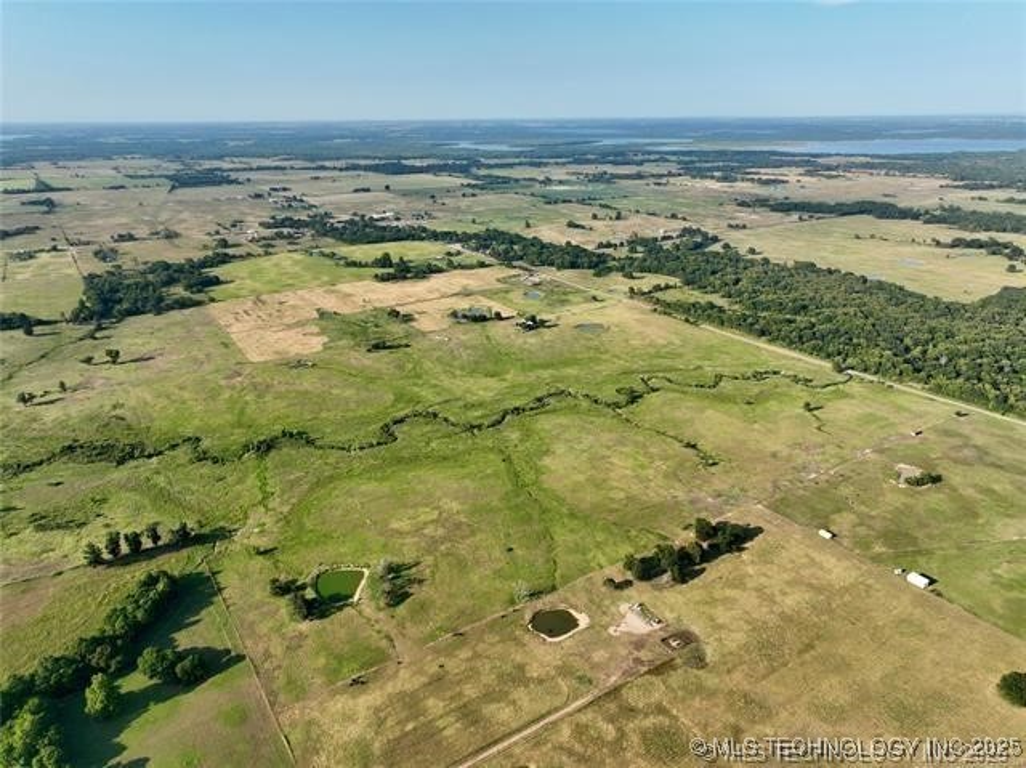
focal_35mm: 24
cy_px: 384
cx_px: 513
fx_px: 711
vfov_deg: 56.8
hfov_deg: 71.6
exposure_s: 1/1000
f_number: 2.8
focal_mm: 12.29
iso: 120
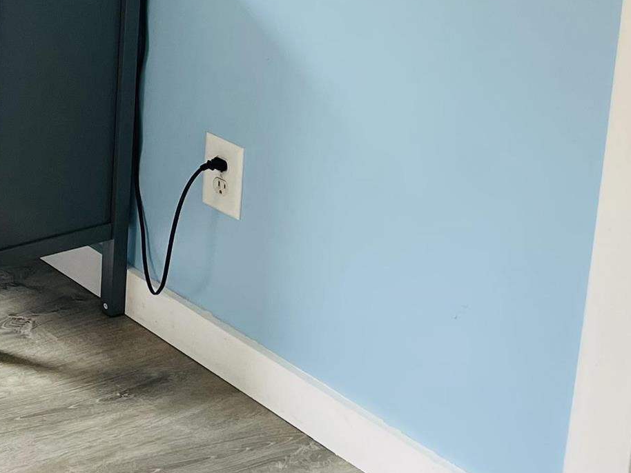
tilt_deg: -11.5
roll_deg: +0.4
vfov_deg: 16.3
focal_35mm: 84
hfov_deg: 19.8
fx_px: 1532
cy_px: -198
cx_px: -351
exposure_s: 1/120
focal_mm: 5.1
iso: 64
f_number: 1.6
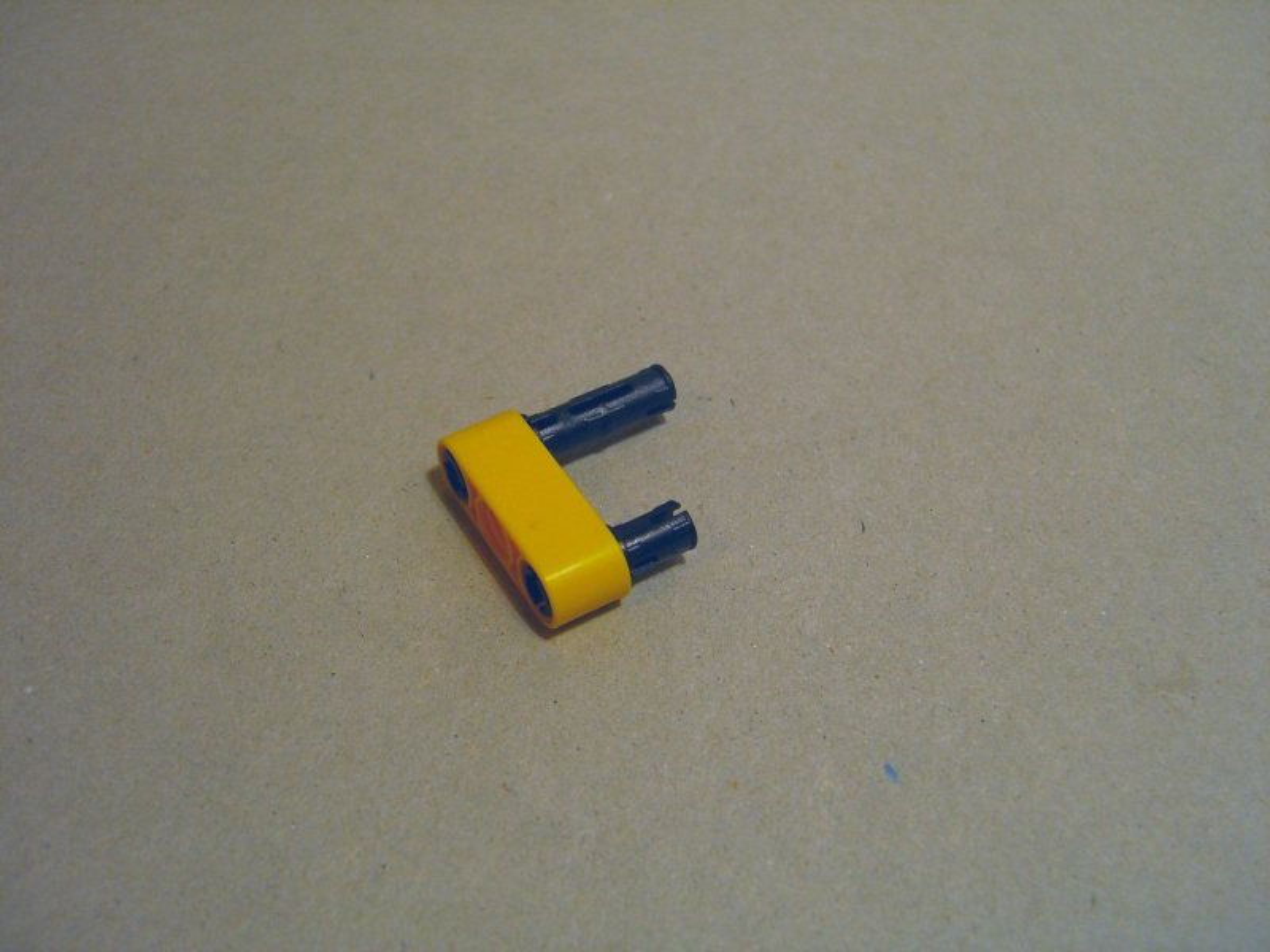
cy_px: 476
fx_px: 1394
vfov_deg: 37.7
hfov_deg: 49.0
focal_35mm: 38
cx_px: 635
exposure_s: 1/30
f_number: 2.8
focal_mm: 7.9
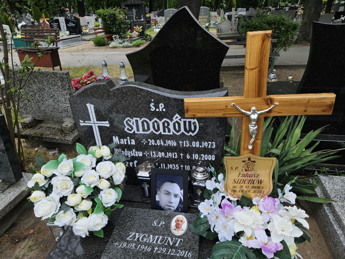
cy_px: 130
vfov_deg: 58.9
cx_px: 172
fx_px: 229
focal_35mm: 23
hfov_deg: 73.9
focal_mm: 5.4
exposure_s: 1/633
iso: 25
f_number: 1.8
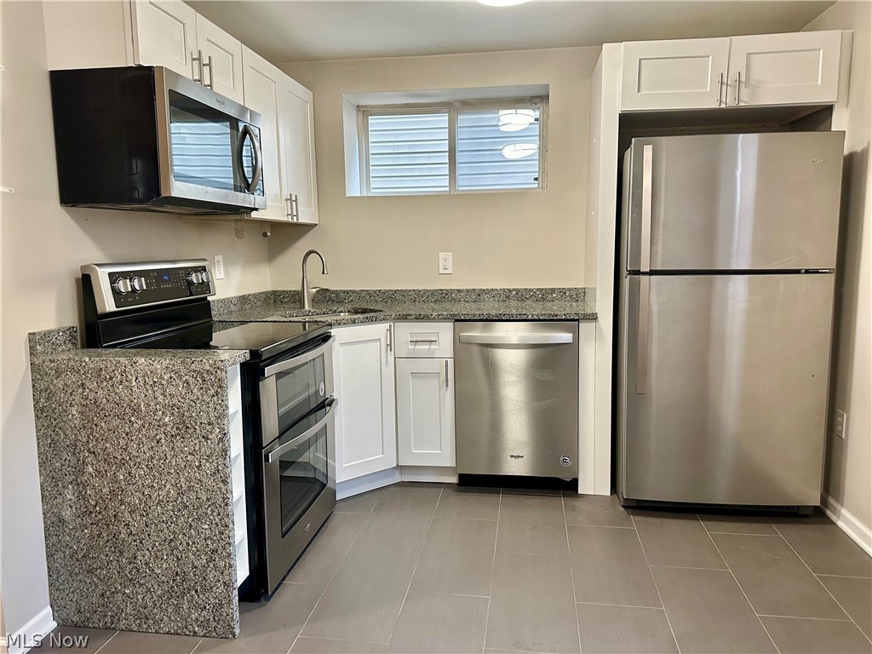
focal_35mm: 24
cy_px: 327
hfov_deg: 71.6
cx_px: 436
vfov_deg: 56.8
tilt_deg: -7.2
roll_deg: +0.6
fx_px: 605
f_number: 1.78
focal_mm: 6.86
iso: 200
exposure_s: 1/60
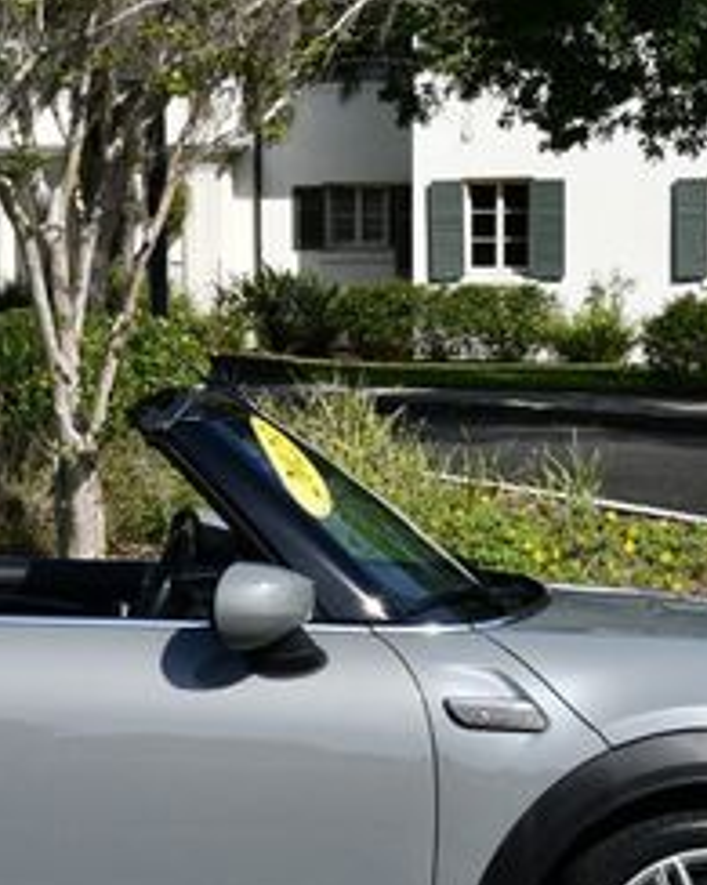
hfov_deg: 12.0
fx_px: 3350
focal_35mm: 128
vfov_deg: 15.0
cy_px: 522
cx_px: 54
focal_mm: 26
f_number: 8
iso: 100
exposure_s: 1/250
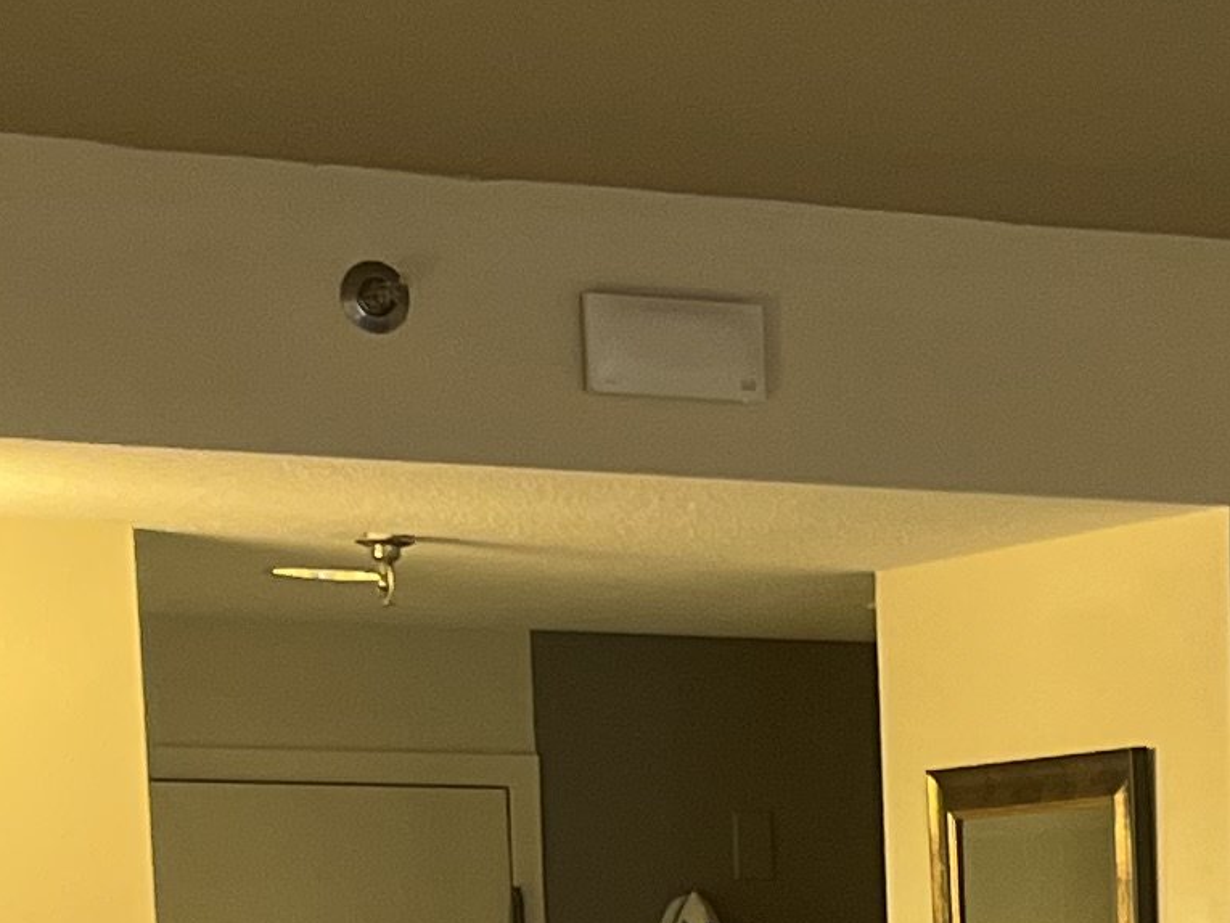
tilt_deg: -7.6
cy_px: 1664
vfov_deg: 10.2
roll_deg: +0.5
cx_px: 1617
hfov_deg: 13.8
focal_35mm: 137
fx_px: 4869
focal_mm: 5.1
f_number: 1.6
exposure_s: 1/60
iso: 250
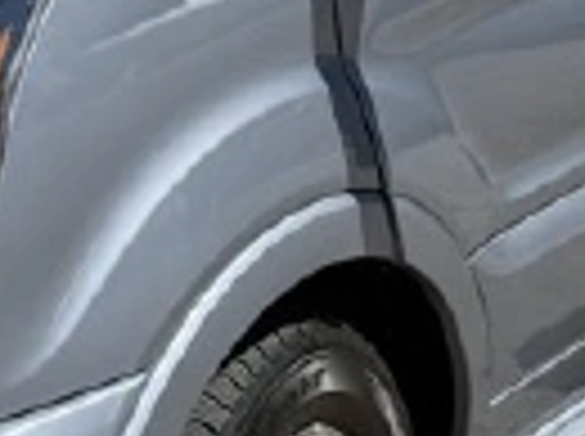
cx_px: 338
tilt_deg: -5.9
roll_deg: +1.0
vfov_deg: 9.9
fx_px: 2497
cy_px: -67
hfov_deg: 13.4
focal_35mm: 148
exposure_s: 1/3759
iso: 80
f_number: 1.78
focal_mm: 6.76
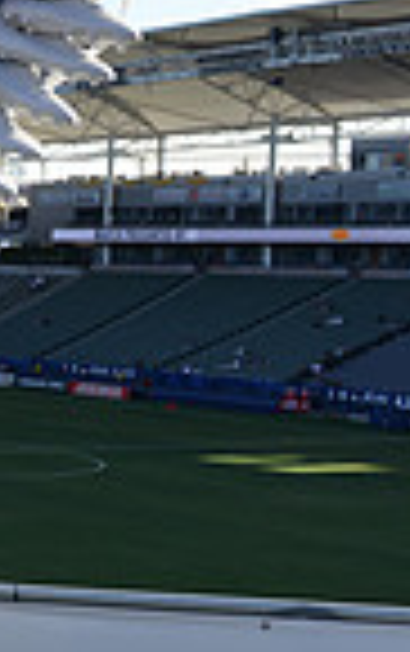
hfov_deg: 10.4
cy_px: 357
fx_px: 1747
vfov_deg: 21.2
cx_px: -730
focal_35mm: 98
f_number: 4
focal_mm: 24
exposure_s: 1/640
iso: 100
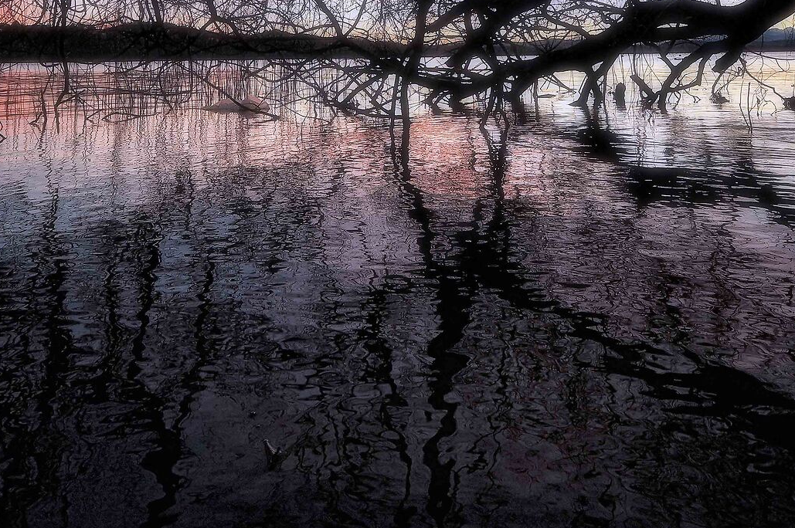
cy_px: -11
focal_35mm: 28
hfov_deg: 65.5
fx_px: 618
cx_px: 386
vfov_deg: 40.1
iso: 560
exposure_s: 1/100
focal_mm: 12
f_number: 8
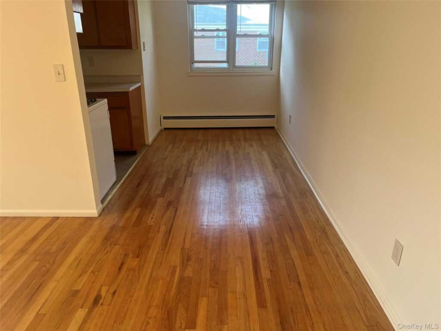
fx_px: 331
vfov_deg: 53.1
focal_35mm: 26
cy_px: 166
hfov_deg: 67.3
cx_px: 220
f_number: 1.6
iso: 80
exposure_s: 1/121
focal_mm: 5.1
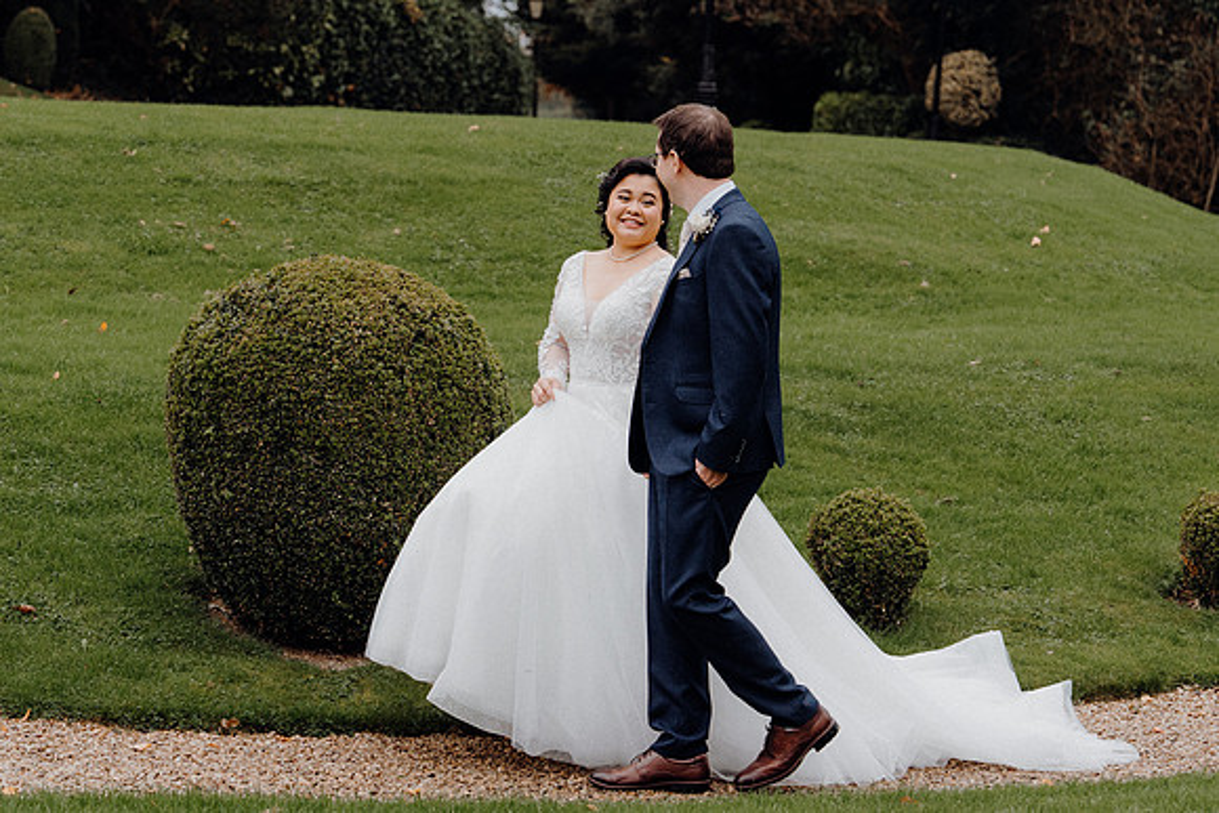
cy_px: 406
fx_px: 3556
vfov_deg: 13.0
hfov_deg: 19.5
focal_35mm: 105
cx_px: 610
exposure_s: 1/160
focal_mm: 70
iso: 500
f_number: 3.5
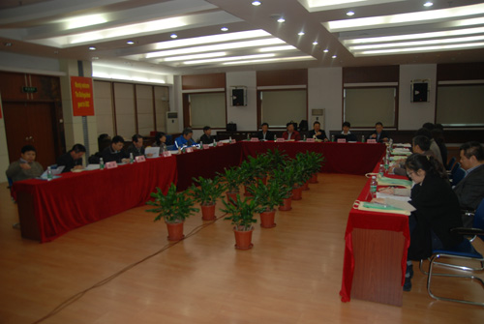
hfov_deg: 41.1
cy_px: 162
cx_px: 242
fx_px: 646
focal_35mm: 48
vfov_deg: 28.2
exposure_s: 1/60
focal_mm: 32
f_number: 2.8
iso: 200
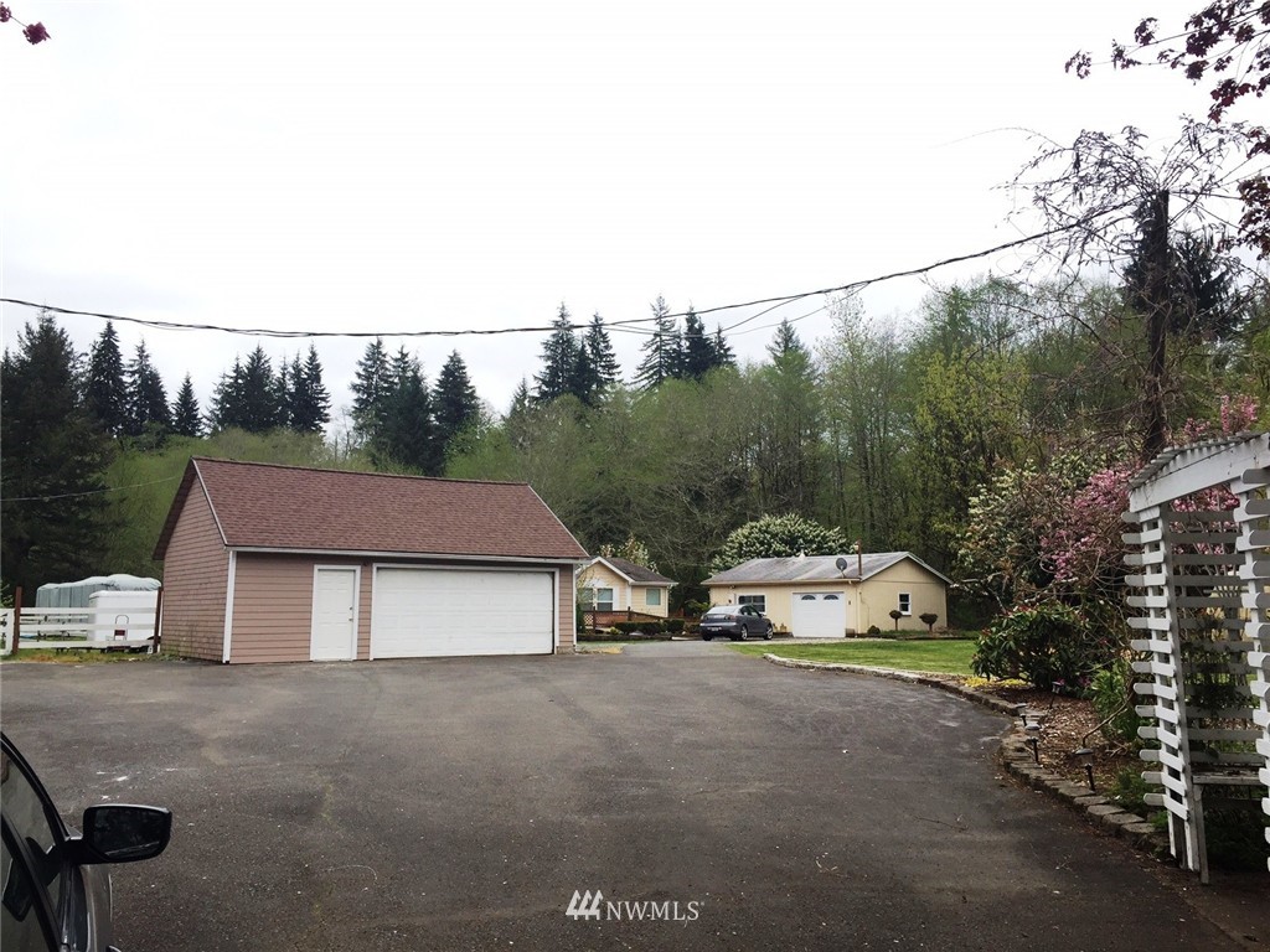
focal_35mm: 29
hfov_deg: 61.7
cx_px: 635
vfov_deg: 48.2
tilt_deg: +6.8
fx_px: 1064
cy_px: 476
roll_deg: -0.9
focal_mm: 4.15
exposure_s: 1/964
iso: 32
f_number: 2.2
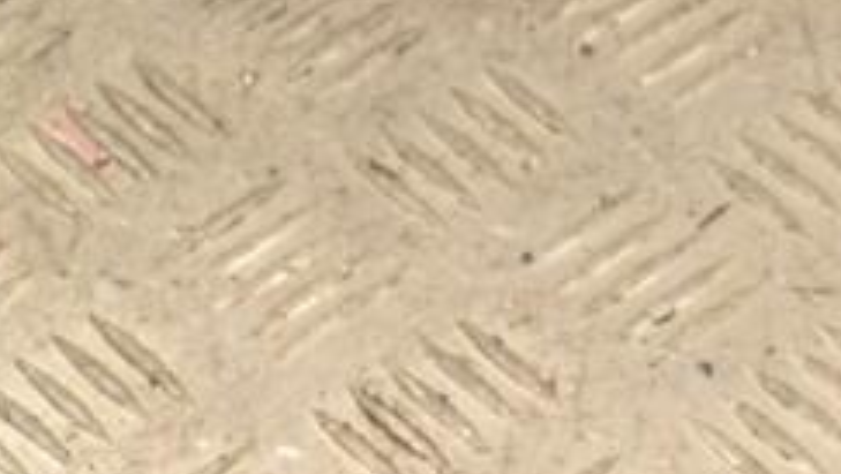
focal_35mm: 213
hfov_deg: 10.0
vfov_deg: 5.7
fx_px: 4759
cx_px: 827
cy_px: 668
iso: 3200
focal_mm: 55
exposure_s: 1/320
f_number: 9
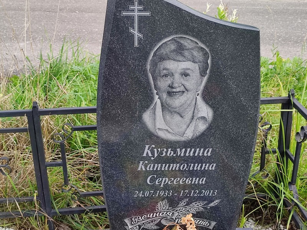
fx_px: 222
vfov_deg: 54.9
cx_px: 154
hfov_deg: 69.4
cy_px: 115
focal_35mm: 25
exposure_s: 1/177
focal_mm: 6.04
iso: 50
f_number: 1.9
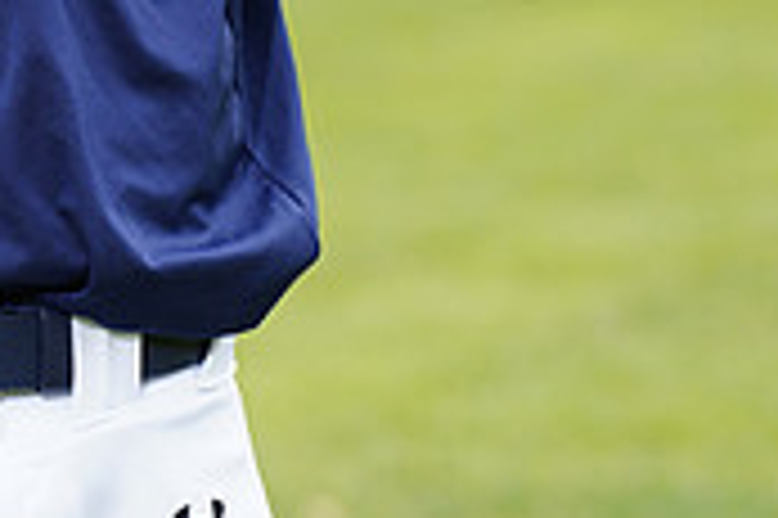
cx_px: -45
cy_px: -282
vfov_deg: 2.6
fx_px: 11378
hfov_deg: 3.9
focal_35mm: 527
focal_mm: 157
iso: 100
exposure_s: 1/250
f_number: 6.3
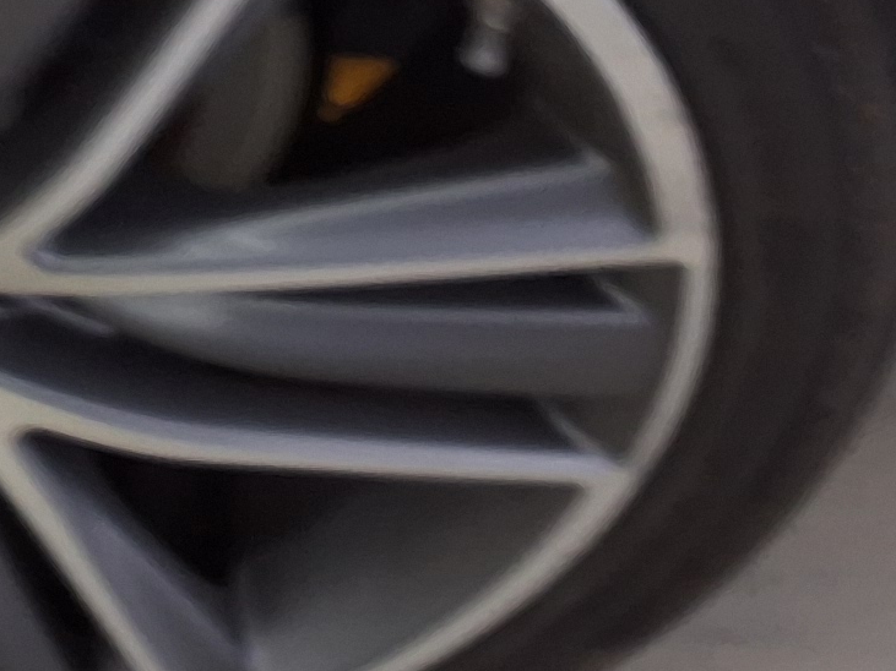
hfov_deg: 15.4
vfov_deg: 11.8
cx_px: -64
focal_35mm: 125
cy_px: 36
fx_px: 3235
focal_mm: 2.91
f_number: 1.9
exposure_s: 1/40
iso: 40
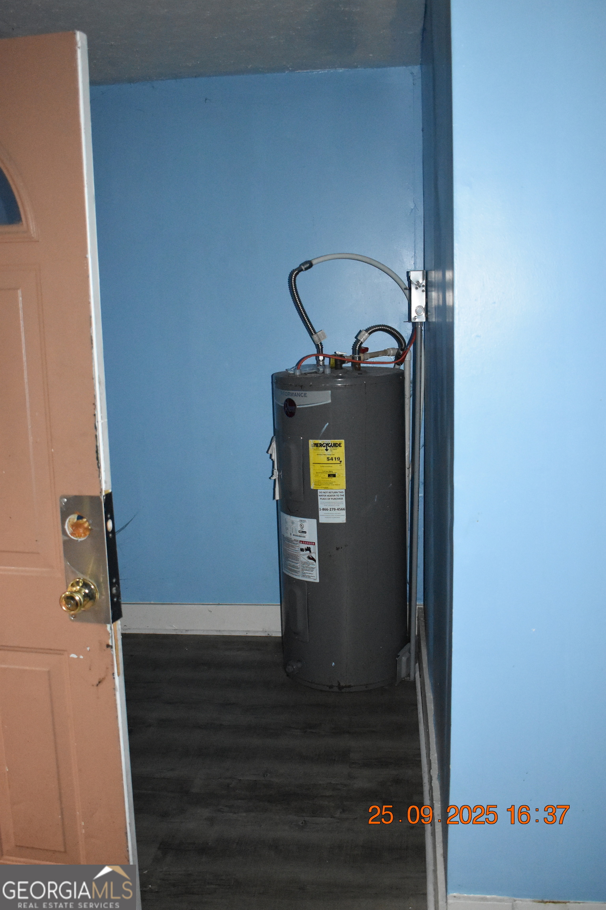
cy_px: 455
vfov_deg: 55.1
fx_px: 871
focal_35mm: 34
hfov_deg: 38.4
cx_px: 303
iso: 5000
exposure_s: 1/60
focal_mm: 23
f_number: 3.8
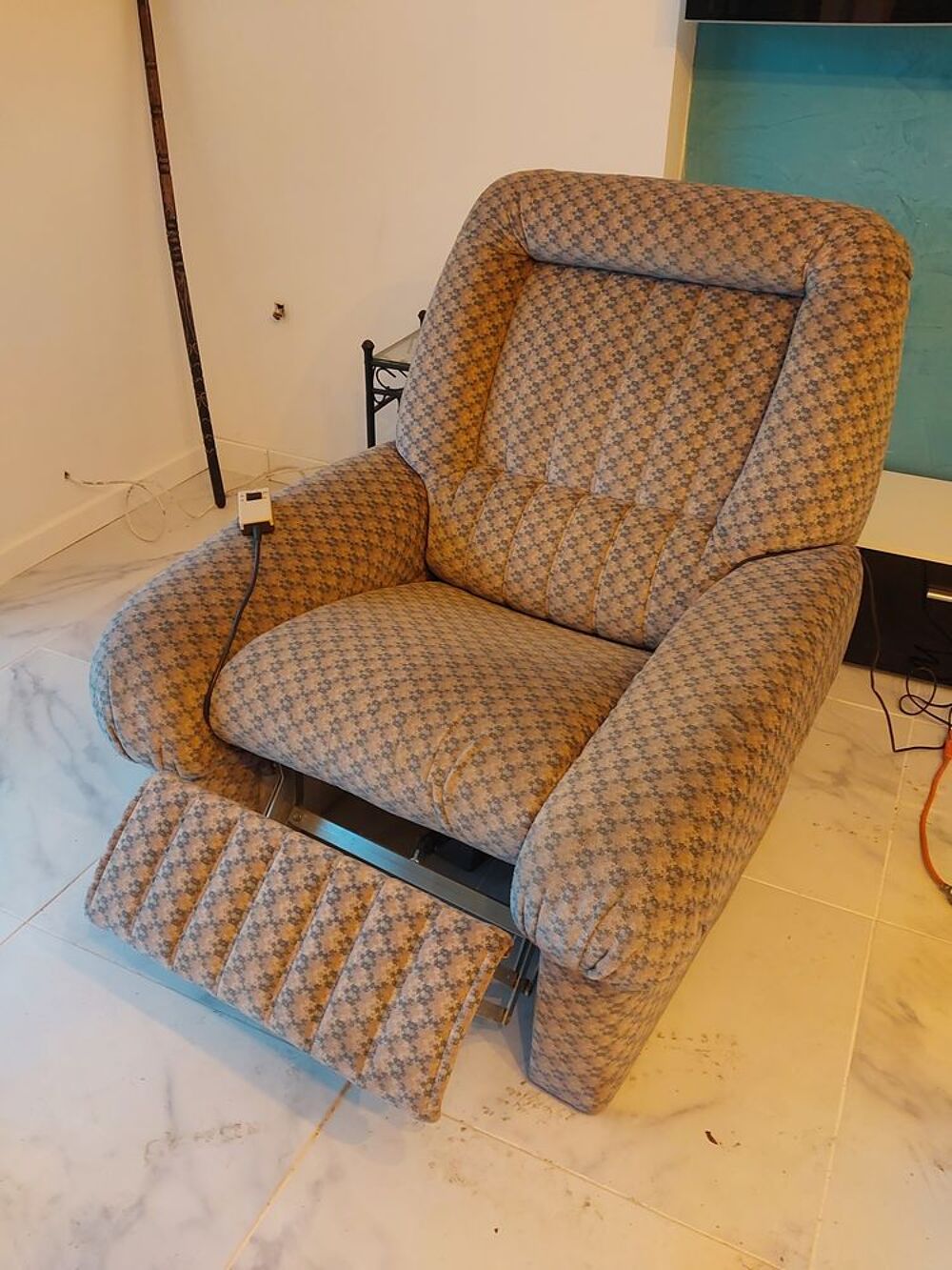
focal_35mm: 30
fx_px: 1100
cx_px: 476
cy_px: 635
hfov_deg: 46.8
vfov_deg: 60.0
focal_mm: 4.6
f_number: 1.8
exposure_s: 1/30
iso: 320
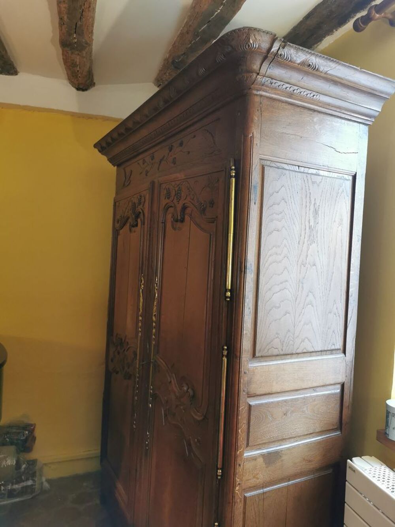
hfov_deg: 51.4
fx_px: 411
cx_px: 198
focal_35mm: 27
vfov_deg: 65.3
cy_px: 264
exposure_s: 1/50
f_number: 1.6
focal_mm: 5.56
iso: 200
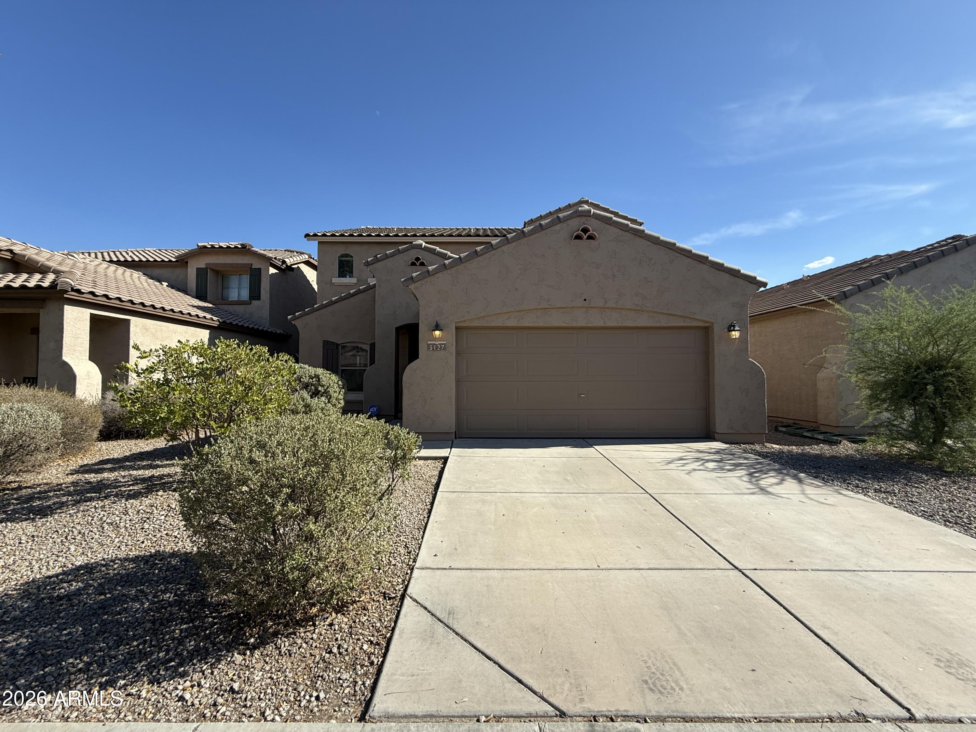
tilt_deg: +2.1
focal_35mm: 14
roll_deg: -0.3
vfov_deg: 85.7
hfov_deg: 102.1
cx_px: 488
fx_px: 395
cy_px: 366
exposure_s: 1/1235
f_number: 2.2
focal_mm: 2.22
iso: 50
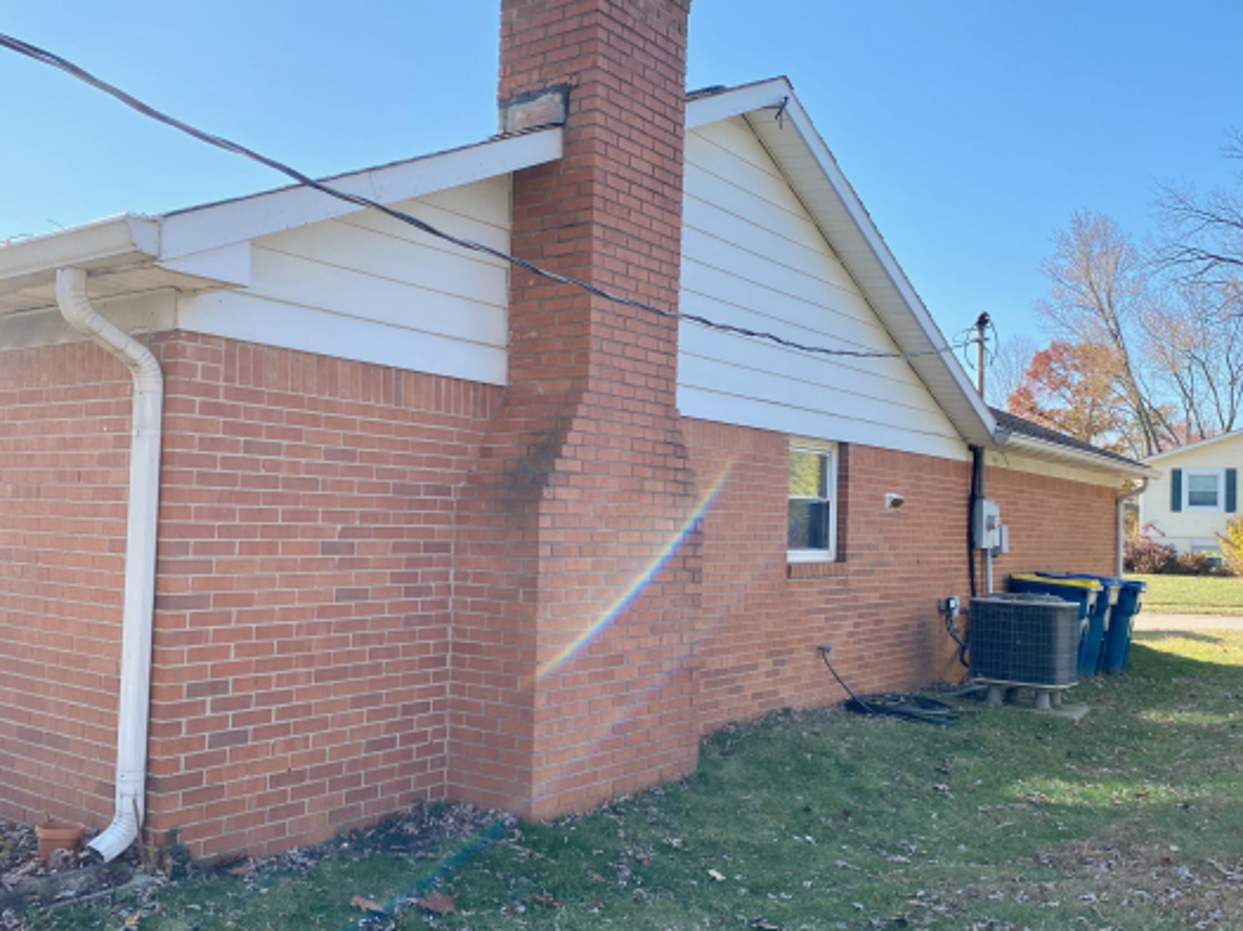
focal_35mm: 33
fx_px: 1184
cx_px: 552
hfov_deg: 55.2
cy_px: 499
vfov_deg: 42.9
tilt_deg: +2.1
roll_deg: -2.6
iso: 32
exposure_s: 1/1053
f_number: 1.8
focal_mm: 4.25
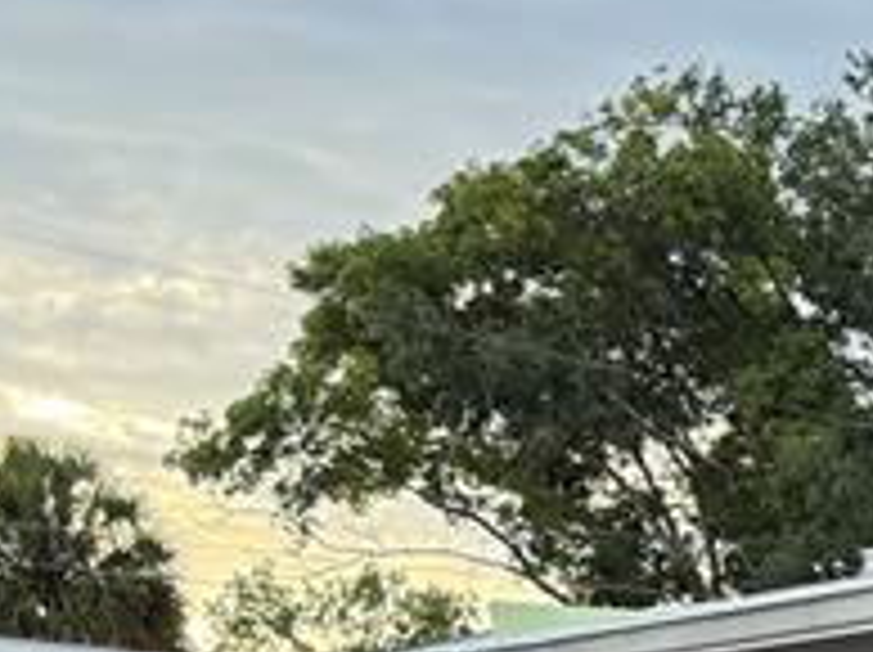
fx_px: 3199
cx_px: 1170
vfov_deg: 10.6
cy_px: 1335
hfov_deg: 14.8
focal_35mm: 127
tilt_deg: -5.1
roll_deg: -0.6
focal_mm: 6.76
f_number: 1.78
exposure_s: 1/241
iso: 160
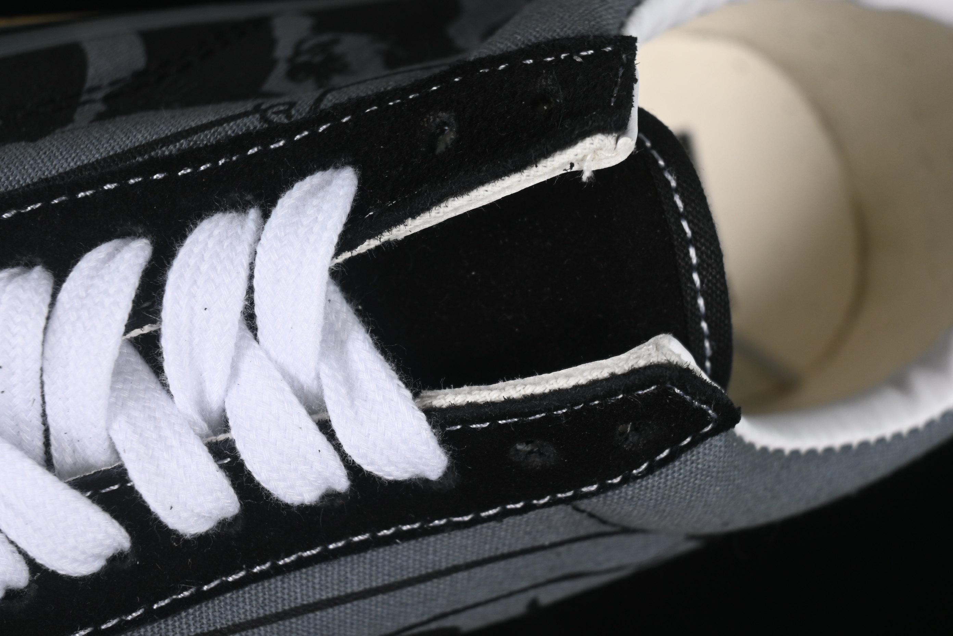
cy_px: 318
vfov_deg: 18.2
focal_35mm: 75
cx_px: 476
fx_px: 1985
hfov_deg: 27.0
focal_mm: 50
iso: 160
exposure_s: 1/50
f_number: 6.3
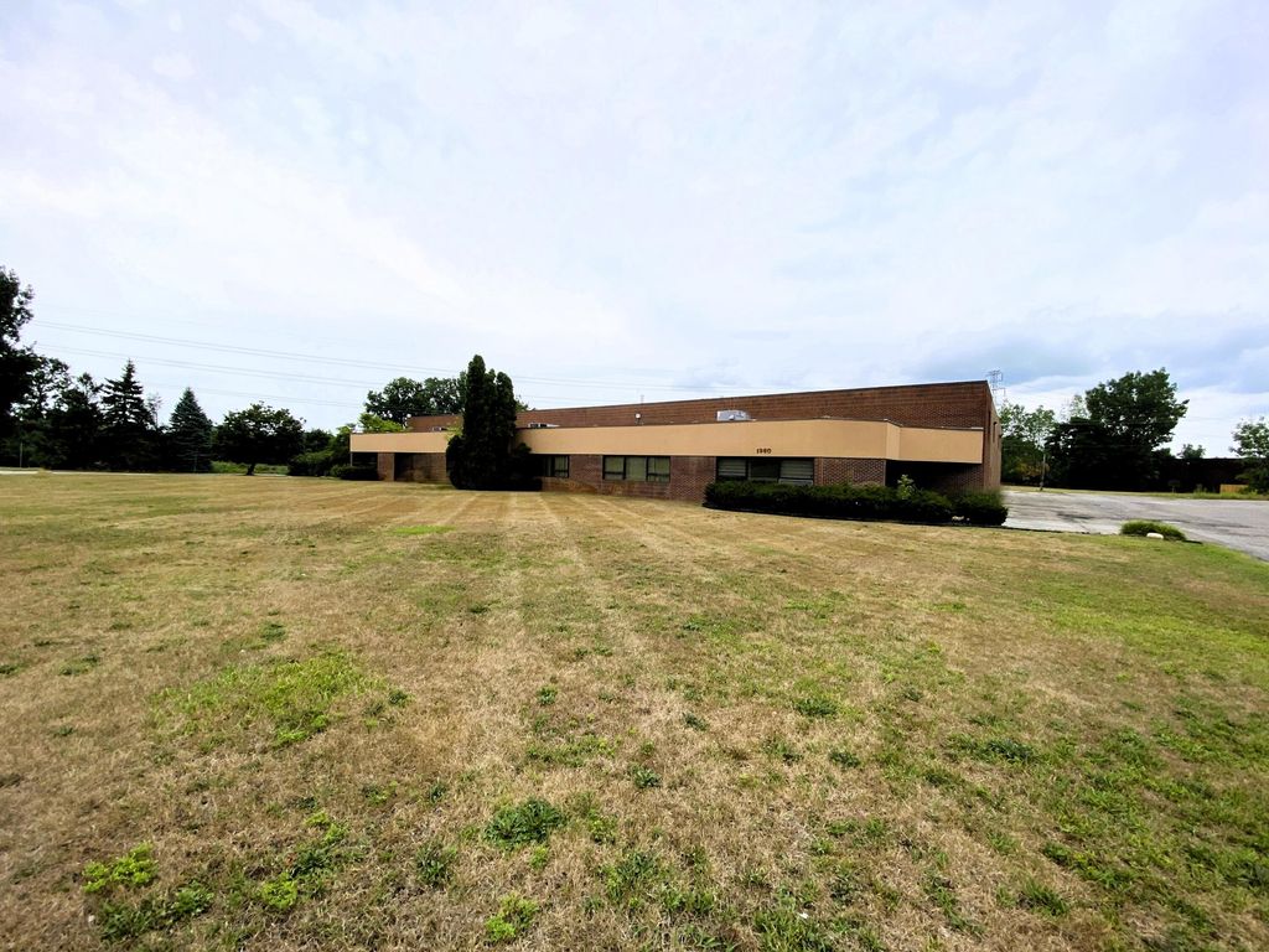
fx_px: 477
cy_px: 476
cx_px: 634
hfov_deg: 106.2
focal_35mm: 13
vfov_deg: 89.9
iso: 20
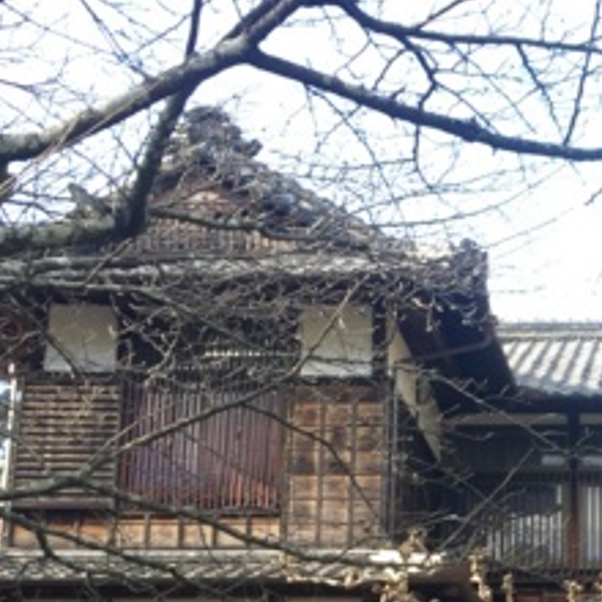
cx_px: 662
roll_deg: -0.4
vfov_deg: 24.0
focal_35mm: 70
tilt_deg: +12.3
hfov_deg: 23.2
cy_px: 542
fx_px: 1377
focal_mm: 4.15
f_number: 2.2
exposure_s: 1/146
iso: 32
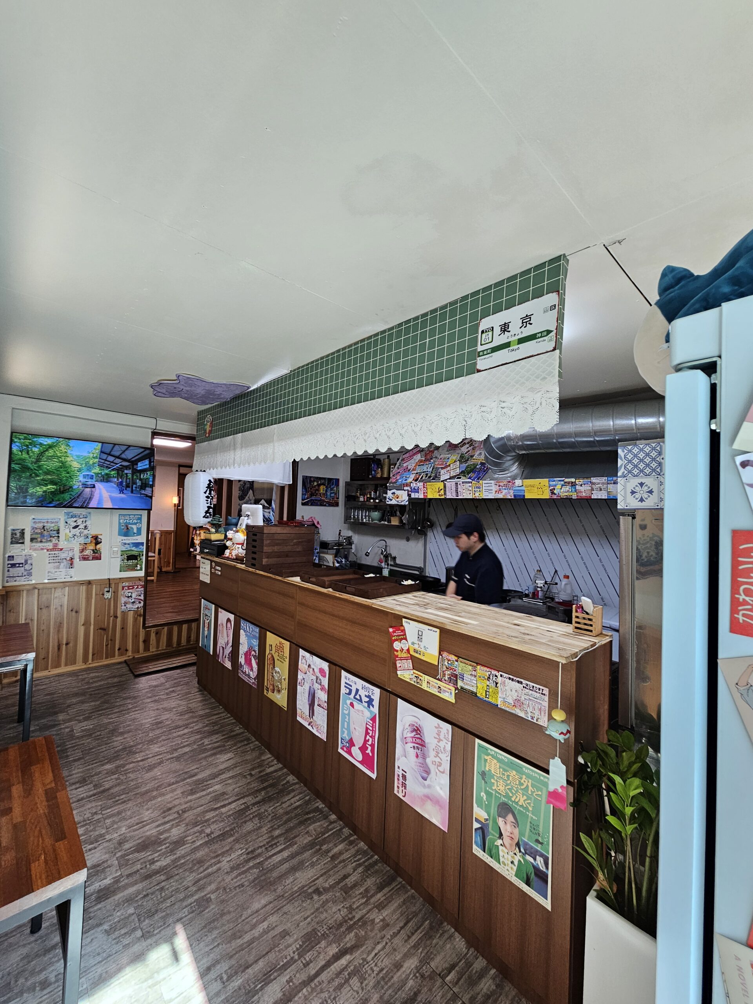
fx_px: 377
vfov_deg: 106.2
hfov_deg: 89.9
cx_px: 376
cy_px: 502
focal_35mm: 13
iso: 80
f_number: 2.2
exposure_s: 1/60
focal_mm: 2.2
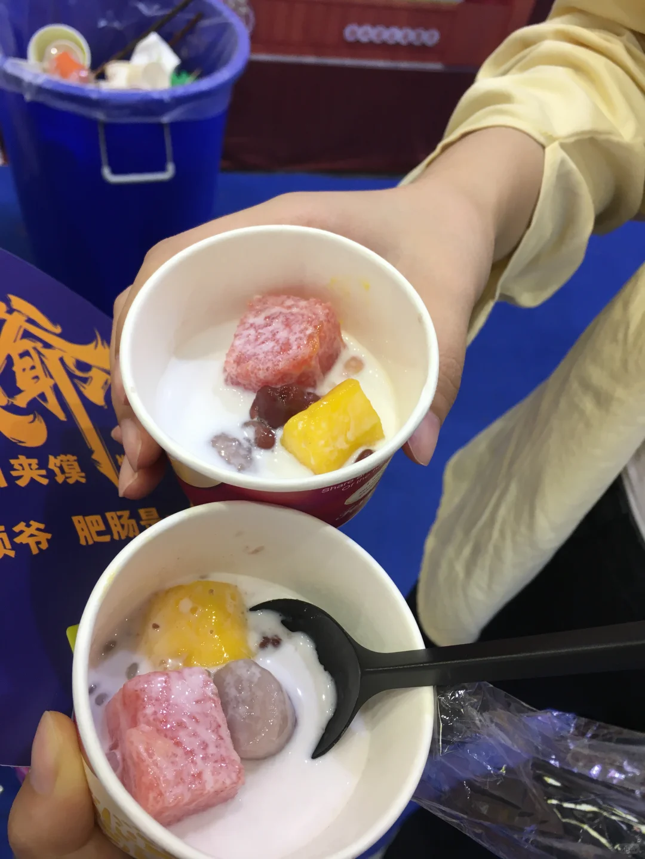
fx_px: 720
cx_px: 322
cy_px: 430
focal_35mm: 29
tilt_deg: -52.1
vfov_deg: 61.7
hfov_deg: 48.2
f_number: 2.2
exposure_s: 1/33
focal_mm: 4.15
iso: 64
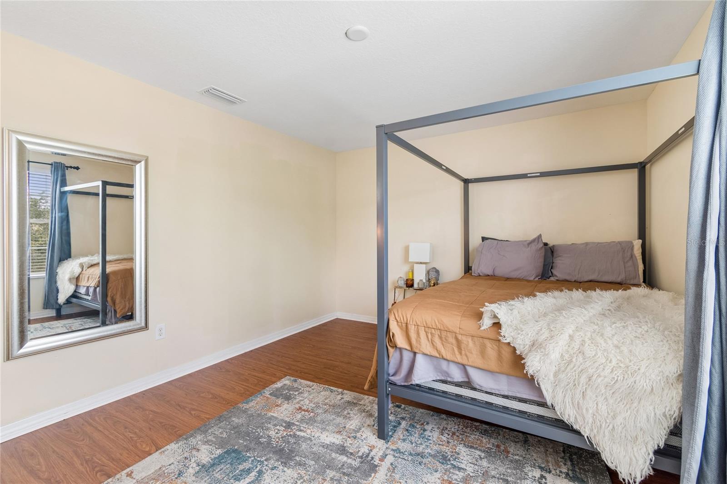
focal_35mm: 15
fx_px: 303
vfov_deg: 77.3
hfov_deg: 100.4
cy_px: 242
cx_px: 364
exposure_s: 1/5
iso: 100
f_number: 7.1
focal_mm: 10
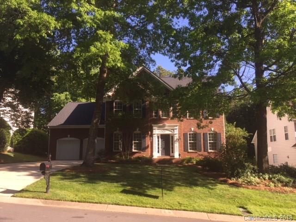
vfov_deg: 48.2
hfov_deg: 61.7
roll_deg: +0.6
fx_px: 248
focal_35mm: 29
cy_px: 111
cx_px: 148
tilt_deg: +11.0
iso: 32
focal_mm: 4.15
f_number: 2.2
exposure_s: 1/527
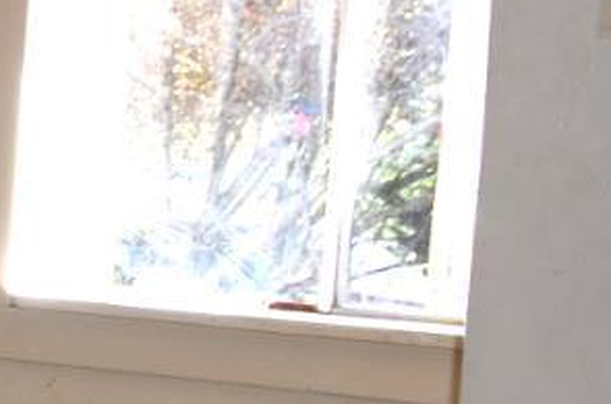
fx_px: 2065
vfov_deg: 11.2
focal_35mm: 122
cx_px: -495
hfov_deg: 14.7
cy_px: 248
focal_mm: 16
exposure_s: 1/125
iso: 100
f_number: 2.8
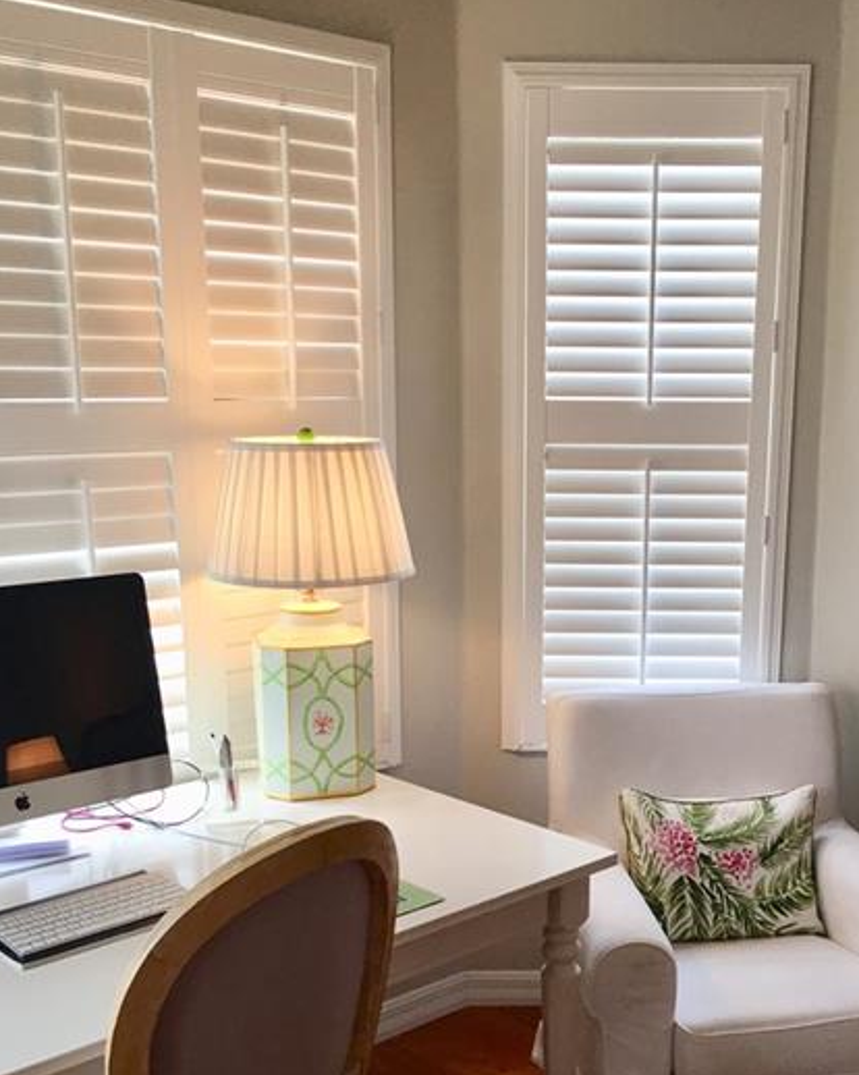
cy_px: 685
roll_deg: -0.2
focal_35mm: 42
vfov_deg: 43.4
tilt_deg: -11.3
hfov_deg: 35.4
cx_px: 546
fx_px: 1335
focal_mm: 4.15
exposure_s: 1/30
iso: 25
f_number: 2.2
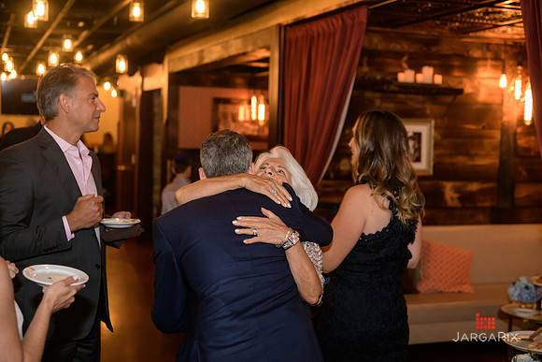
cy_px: 181
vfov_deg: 26.0
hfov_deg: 38.2
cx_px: 271
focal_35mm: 52
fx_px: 783
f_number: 3.2
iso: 1600
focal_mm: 52
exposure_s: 1/125
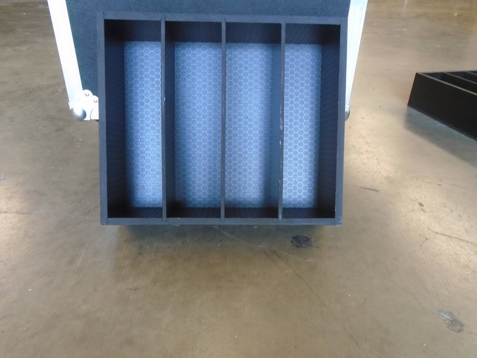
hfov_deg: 67.3
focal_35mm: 26
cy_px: 179
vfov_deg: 53.1
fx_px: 358
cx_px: 238
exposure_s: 1/20
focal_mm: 4.6
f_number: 3.2
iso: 400
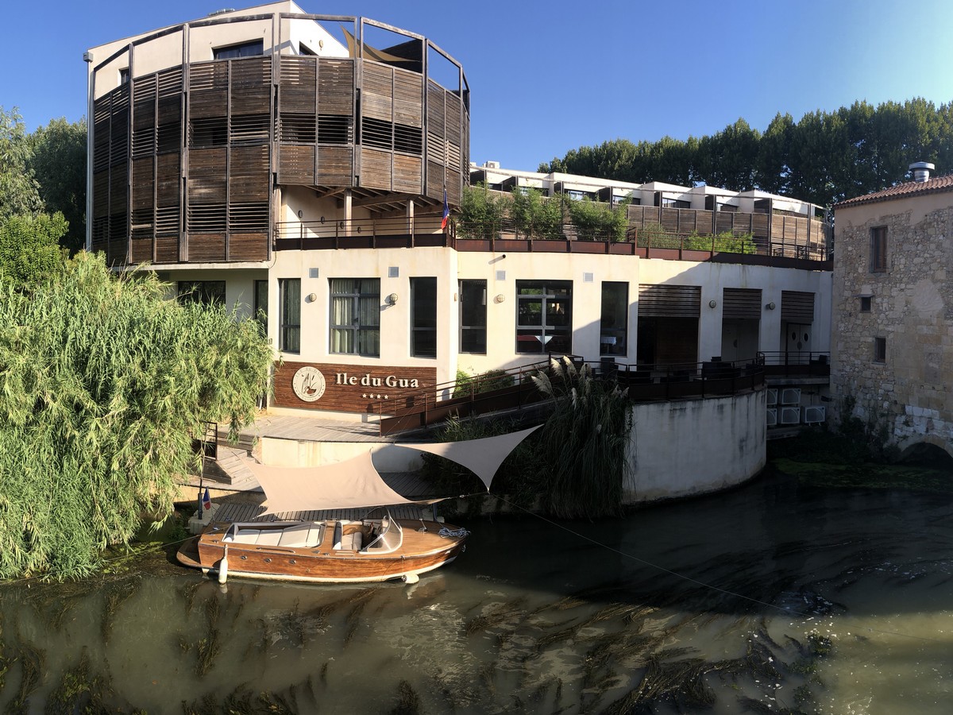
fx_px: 771
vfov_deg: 49.7
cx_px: 476
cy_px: 358
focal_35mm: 28
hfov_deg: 63.4
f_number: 1.8
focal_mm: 4
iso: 20
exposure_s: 1/1091
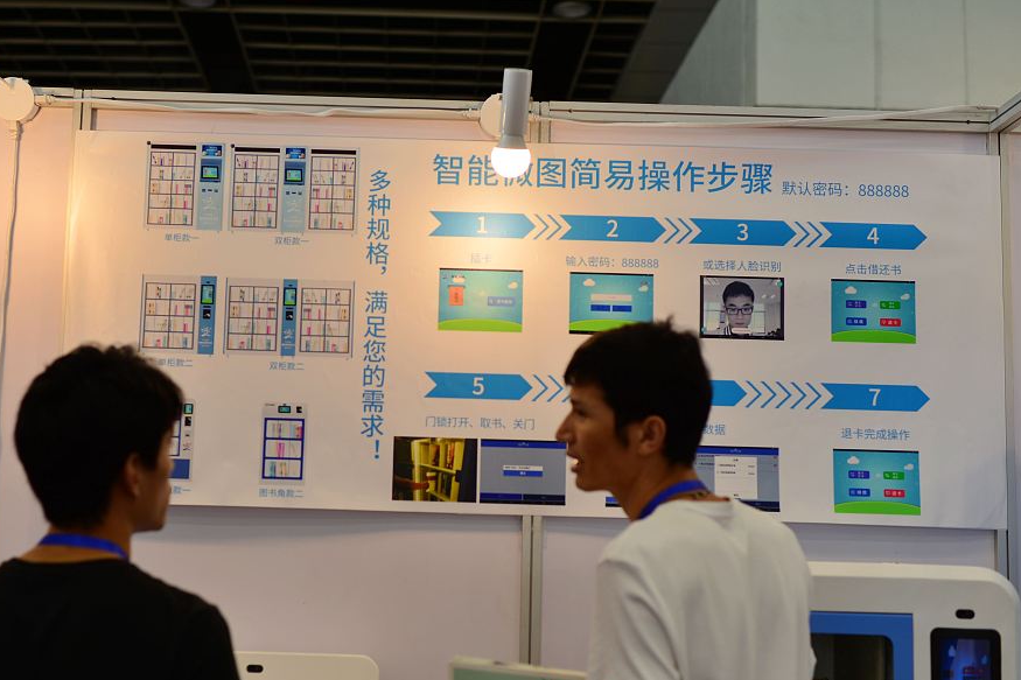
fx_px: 1361
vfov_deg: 28.0
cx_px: 407
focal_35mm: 48
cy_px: 390
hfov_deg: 40.9
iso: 100
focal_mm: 35
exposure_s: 1/160
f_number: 2.2
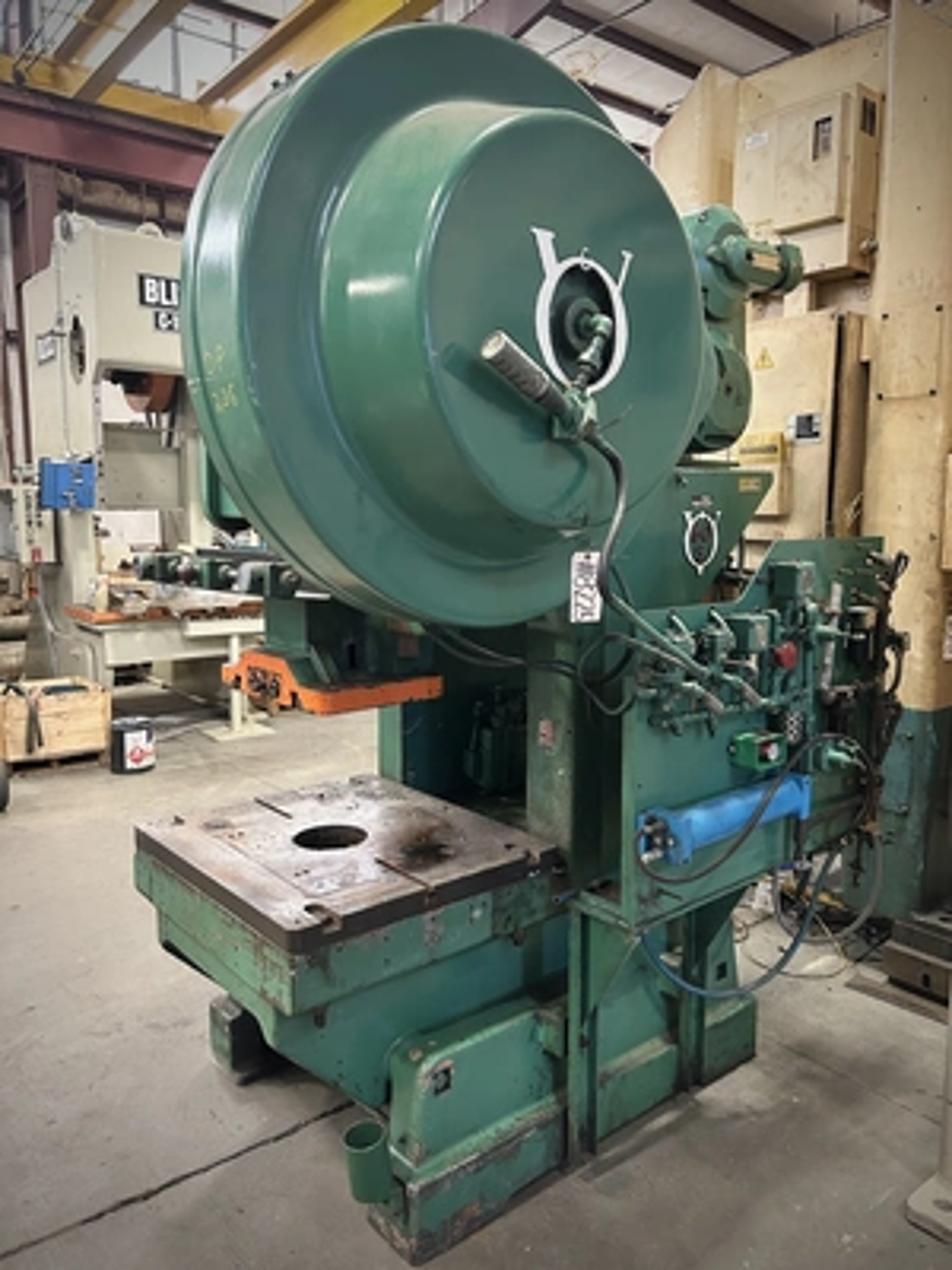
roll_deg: +0.1
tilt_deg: -6.5
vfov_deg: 67.3
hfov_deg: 53.1
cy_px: 635
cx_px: 476
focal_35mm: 26
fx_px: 953
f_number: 1.5
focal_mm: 5.7
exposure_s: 1/40
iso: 500
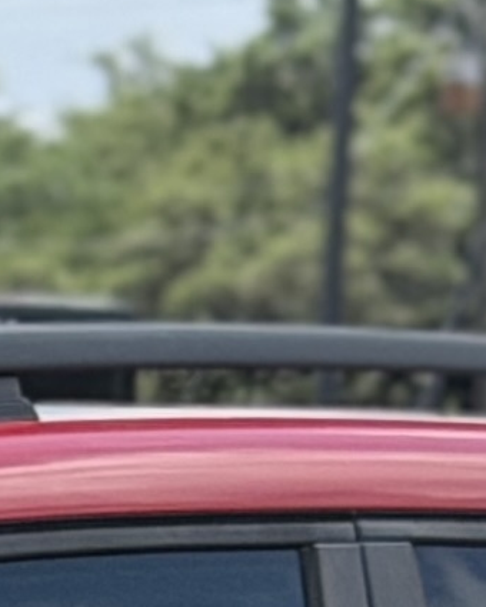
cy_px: 1722
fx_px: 7803
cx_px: -1201
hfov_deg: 3.4
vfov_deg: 4.3
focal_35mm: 434
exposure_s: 1/3096
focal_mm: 6.76
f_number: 1.78
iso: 80
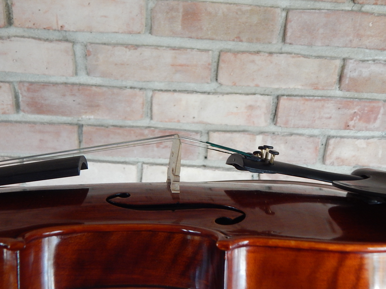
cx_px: 193
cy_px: 144
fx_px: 379
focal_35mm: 34
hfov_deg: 54.0
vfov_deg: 41.8
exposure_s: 1/25
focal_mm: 6.1
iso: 400
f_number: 3.3
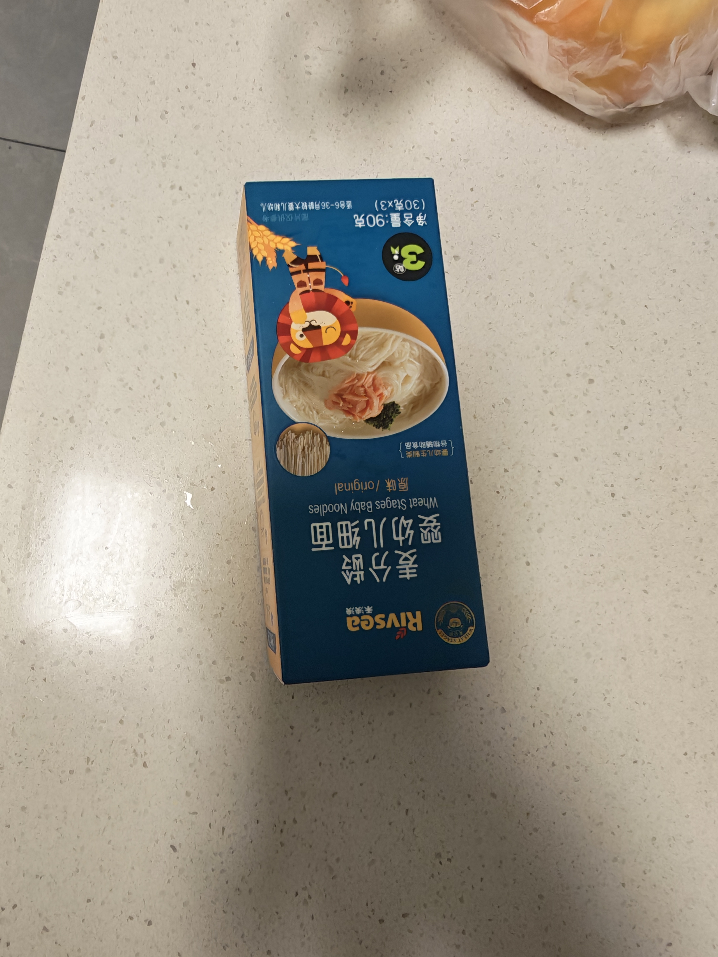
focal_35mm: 24
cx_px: 359
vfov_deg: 71.6
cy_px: 478
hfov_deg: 56.8
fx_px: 664
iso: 160
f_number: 2
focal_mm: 1.82
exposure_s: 1/33
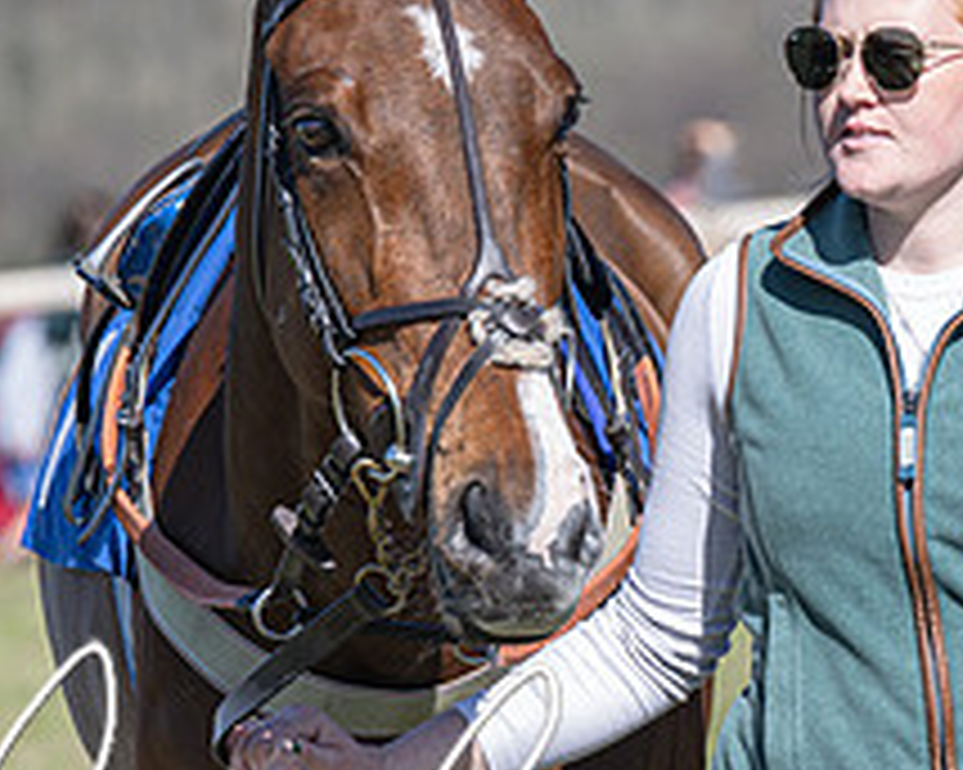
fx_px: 12535
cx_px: 532
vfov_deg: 3.5
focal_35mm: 440
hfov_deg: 4.4
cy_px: 435
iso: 200
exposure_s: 1/1600
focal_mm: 125
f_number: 4
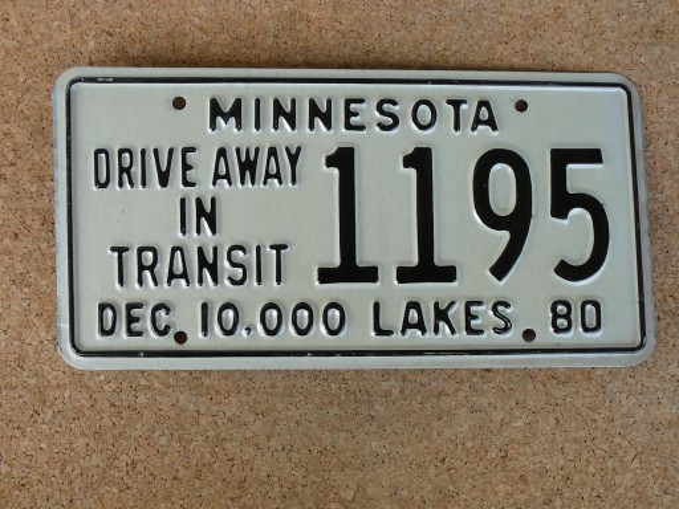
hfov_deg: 42.1
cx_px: 340
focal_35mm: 45
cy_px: 254
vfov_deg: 32.2
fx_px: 883
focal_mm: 6.7
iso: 80
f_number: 3.2
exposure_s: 1/100
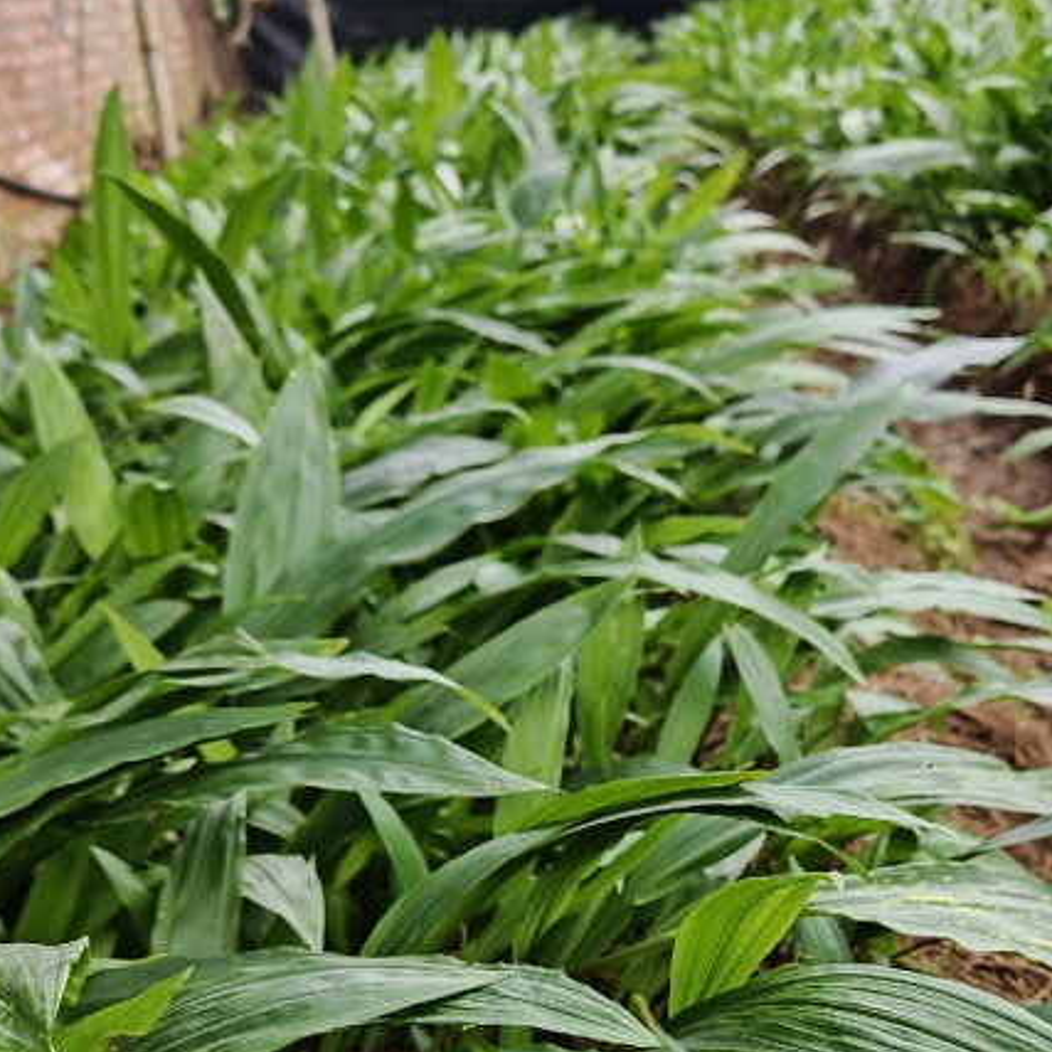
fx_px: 1822
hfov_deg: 31.9
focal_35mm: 53
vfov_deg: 30.7
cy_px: 952
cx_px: 700
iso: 50
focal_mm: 6.67
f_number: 1.9
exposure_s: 1/270
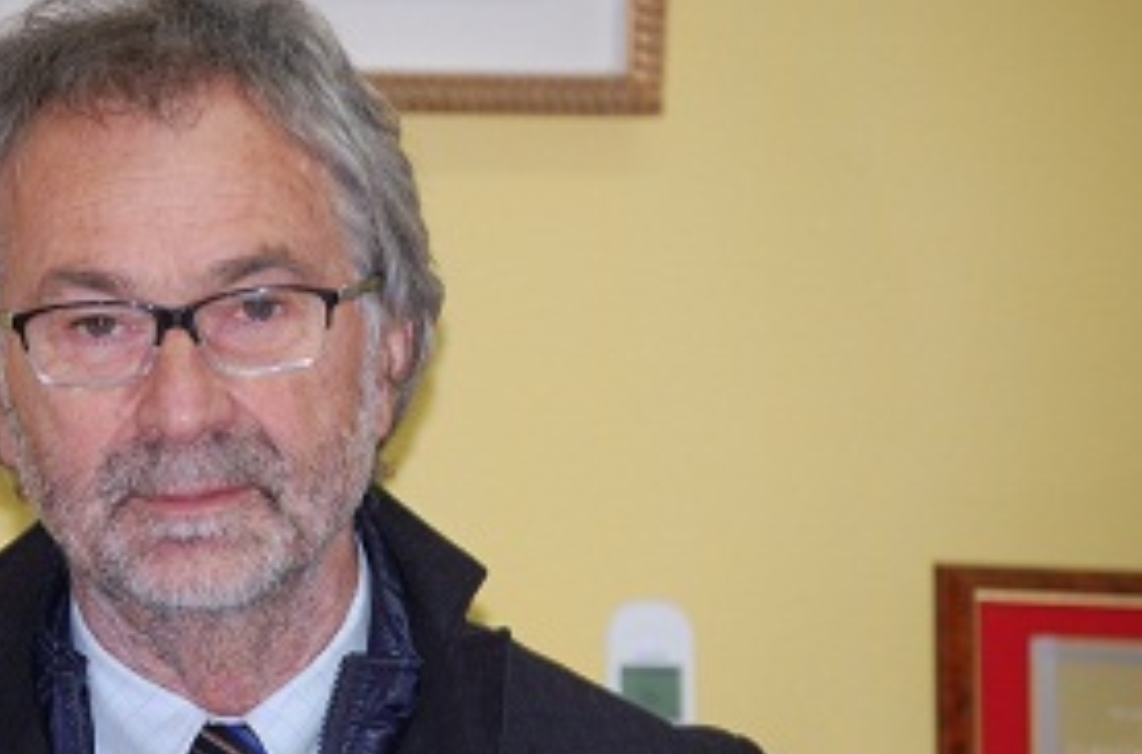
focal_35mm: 243
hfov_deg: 8.5
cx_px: 363
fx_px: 7687
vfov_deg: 5.6
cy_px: 472
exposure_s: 1/60
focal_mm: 112
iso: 400
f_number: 5
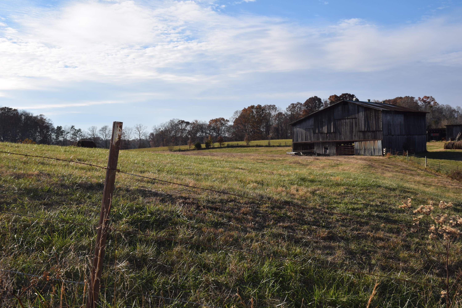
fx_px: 500
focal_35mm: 39
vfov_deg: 34.2
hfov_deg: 49.6
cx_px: 231
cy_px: 154
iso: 100
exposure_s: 1/200
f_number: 13
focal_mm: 26
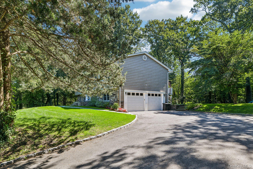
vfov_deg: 64.5
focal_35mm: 19
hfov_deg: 86.9
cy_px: 84
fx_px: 134
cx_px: 126
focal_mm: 19
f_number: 9
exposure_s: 1/160
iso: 200
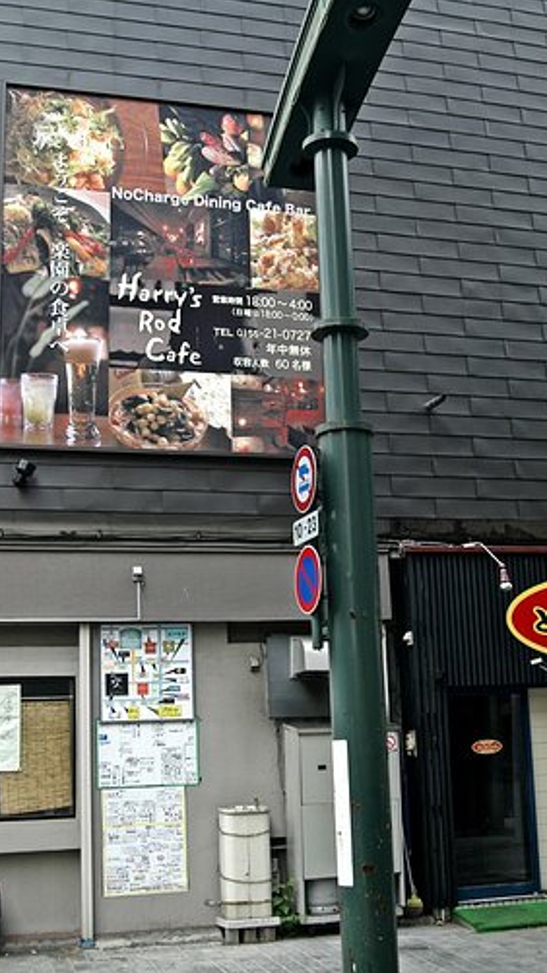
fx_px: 1160
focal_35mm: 45
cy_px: 480
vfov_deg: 45.5
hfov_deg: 26.5
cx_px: 308
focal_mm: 28
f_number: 4.5
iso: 200
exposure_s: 1/100
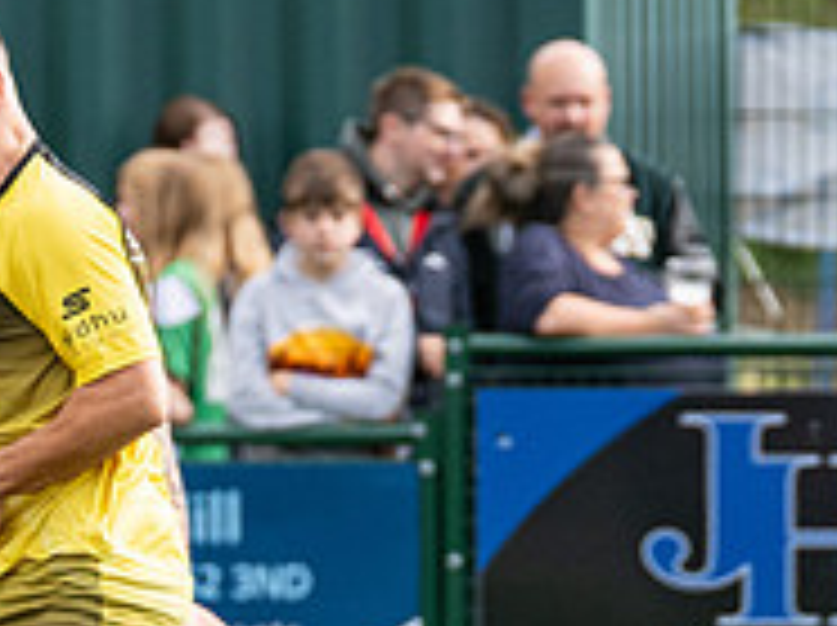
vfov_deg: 1.1
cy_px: 849
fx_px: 33590
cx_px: 533
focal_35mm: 1391
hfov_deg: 1.4
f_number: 4
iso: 400
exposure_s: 1/800
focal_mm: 300
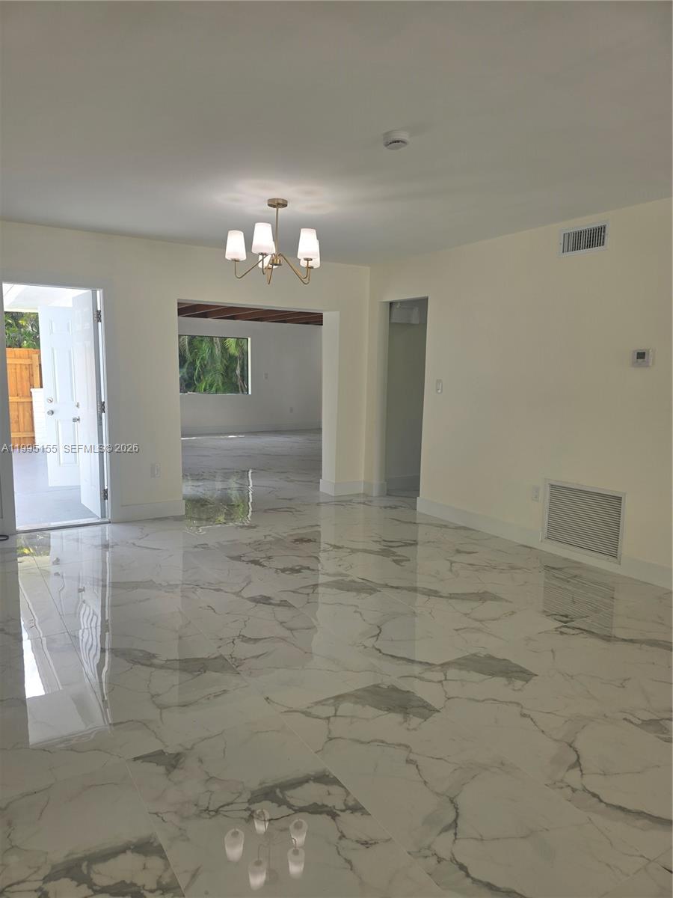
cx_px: 336
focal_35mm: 23
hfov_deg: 58.9
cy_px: 449
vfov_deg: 73.9
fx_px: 596
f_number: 1.7
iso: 16
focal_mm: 6.3
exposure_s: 1/120
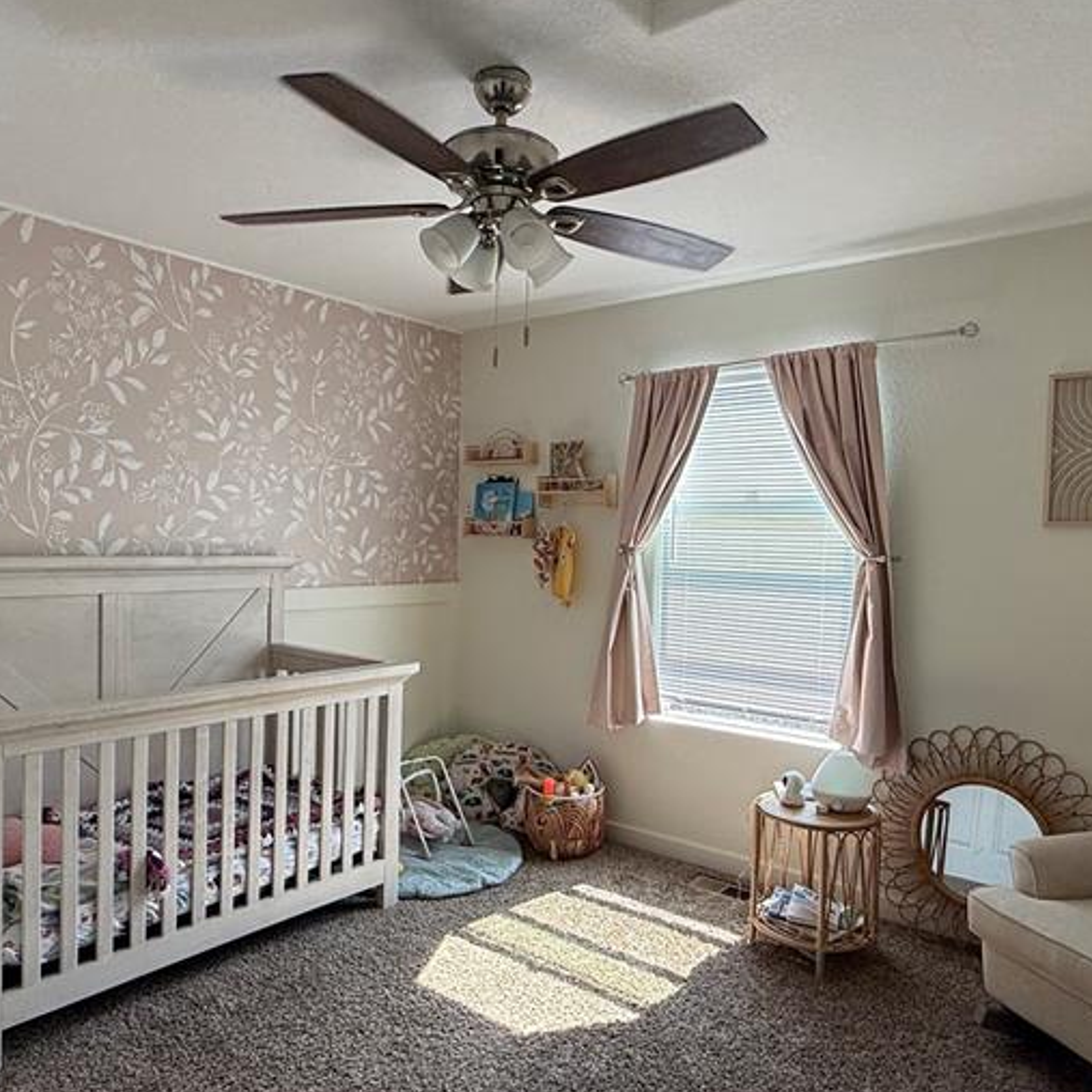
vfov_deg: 62.9
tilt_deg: -1.5
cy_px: 572
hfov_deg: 62.9
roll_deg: -1.5
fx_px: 892
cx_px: 532
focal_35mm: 25
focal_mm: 2.22
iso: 64
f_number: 2.2
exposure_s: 1/99
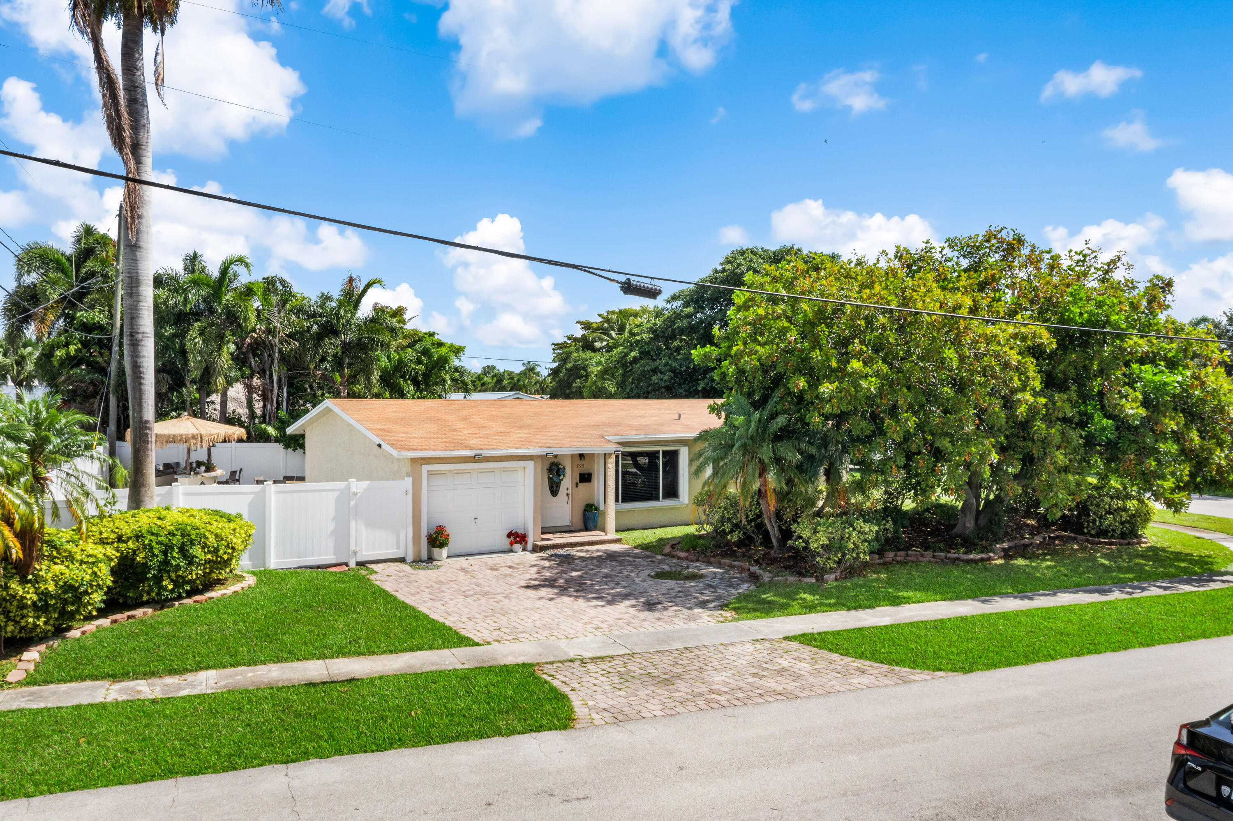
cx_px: 616
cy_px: 410
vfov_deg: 46.4
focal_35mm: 28
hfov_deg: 65.5
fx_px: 959
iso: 100
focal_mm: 10.26
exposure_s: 1/120
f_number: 10
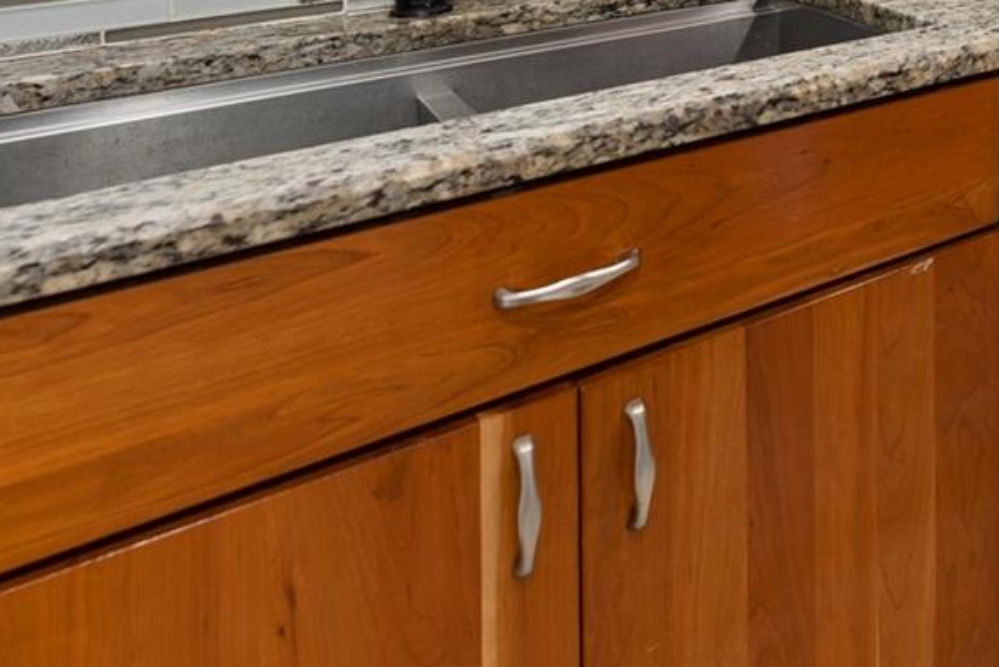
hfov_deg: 37.0
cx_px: 1217
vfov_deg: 27.3
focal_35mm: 39
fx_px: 1082
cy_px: -246
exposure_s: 1/13
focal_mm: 14
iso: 100
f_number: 4.5
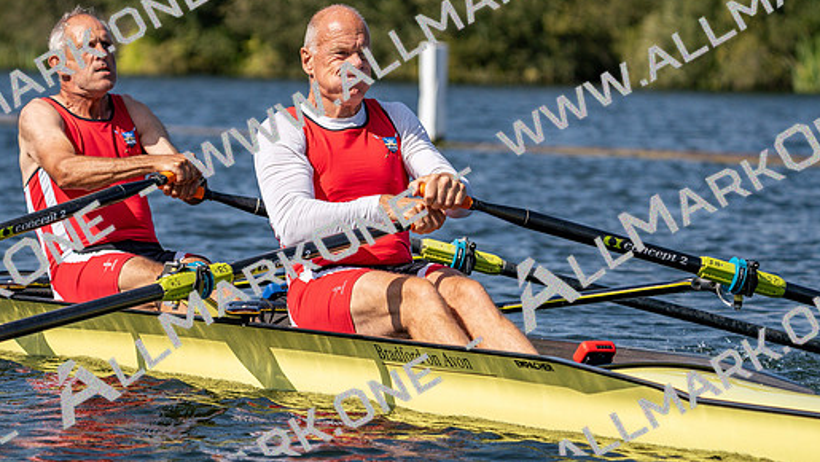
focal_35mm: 236
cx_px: 381
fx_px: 5133
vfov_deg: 5.2
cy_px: 182
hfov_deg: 9.1
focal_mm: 200
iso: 200
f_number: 5.6
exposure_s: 1/2000
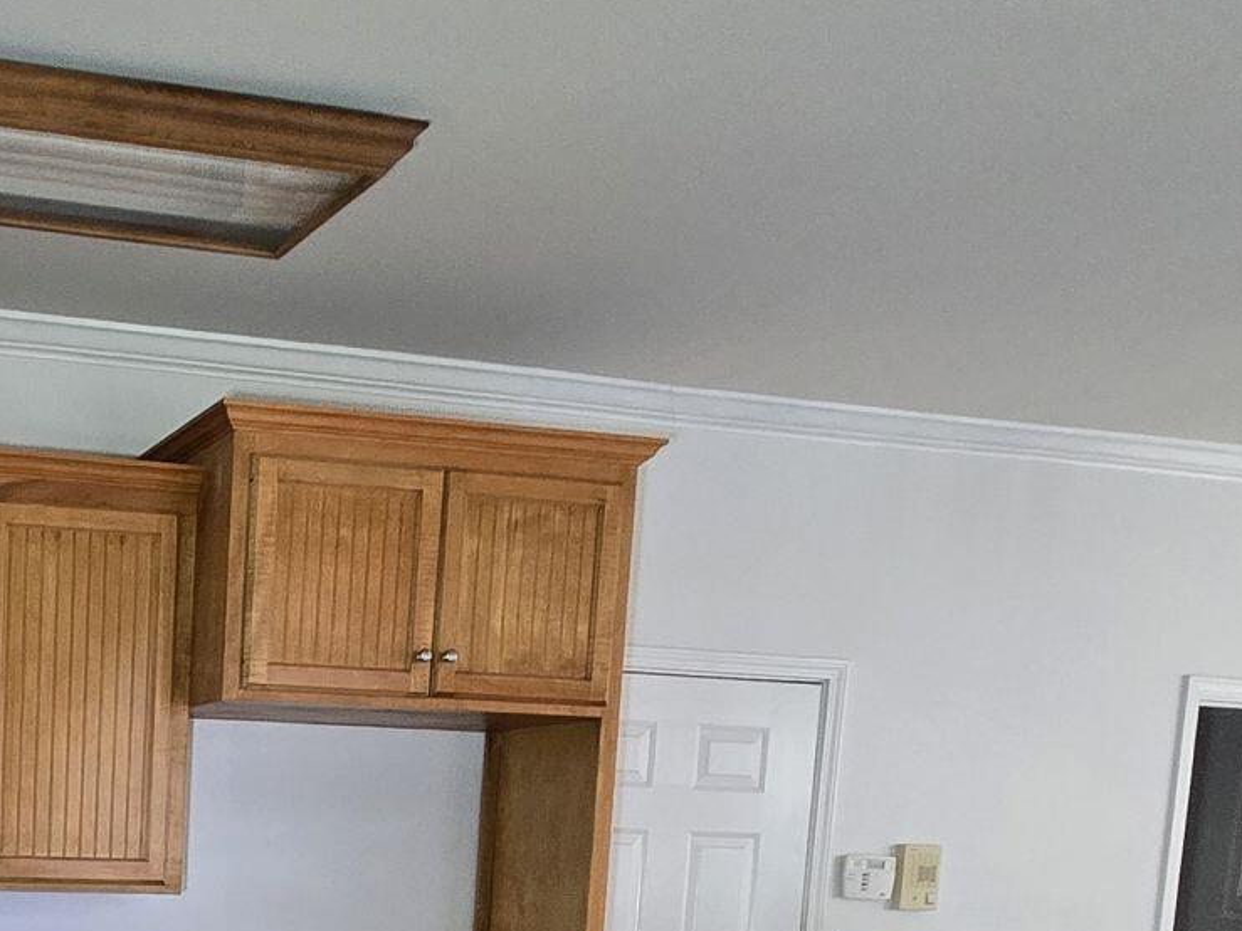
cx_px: -25
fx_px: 1578
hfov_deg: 37.8
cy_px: 1080
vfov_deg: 29.0
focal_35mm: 44
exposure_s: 1/60
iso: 400
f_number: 2.2
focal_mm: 2.2
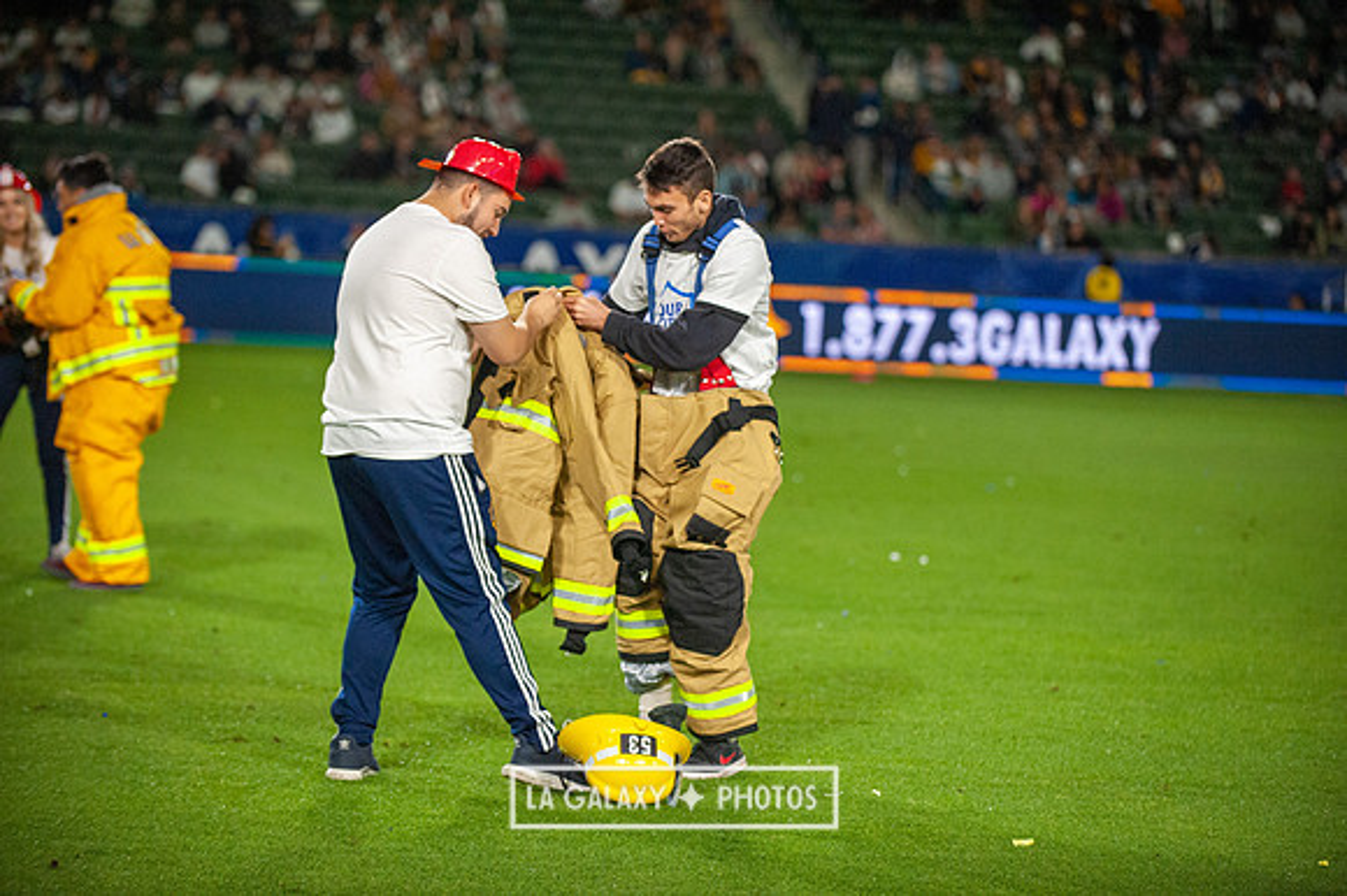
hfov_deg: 15.8
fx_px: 4861
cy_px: 448
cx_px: 674
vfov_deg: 10.5
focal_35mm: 130
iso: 3200
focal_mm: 130
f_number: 2.8
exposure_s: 1/2500
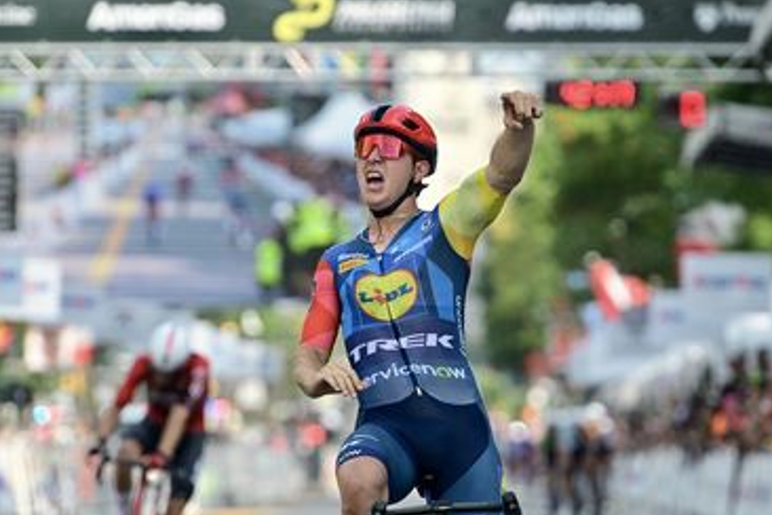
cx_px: 371
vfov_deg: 4.8
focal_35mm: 284
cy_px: 273
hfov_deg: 7.3
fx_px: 6090
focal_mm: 260
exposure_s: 1/3200
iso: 1250
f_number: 5
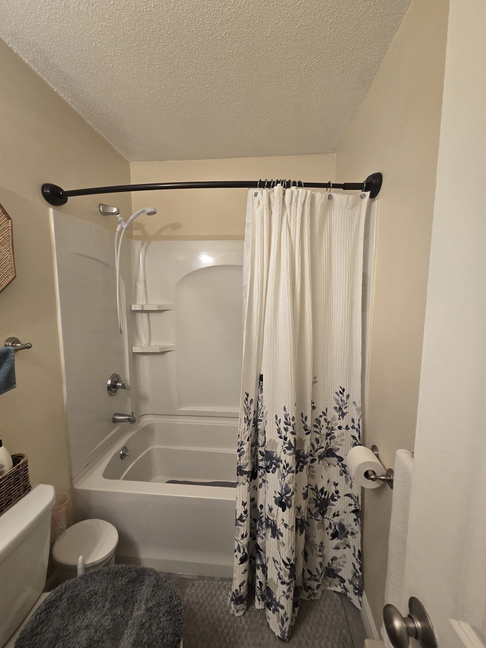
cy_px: 324
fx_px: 243
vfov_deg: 106.2
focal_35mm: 13
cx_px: 243
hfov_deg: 89.9
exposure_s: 1/60
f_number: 2.2
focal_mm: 2.2
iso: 250
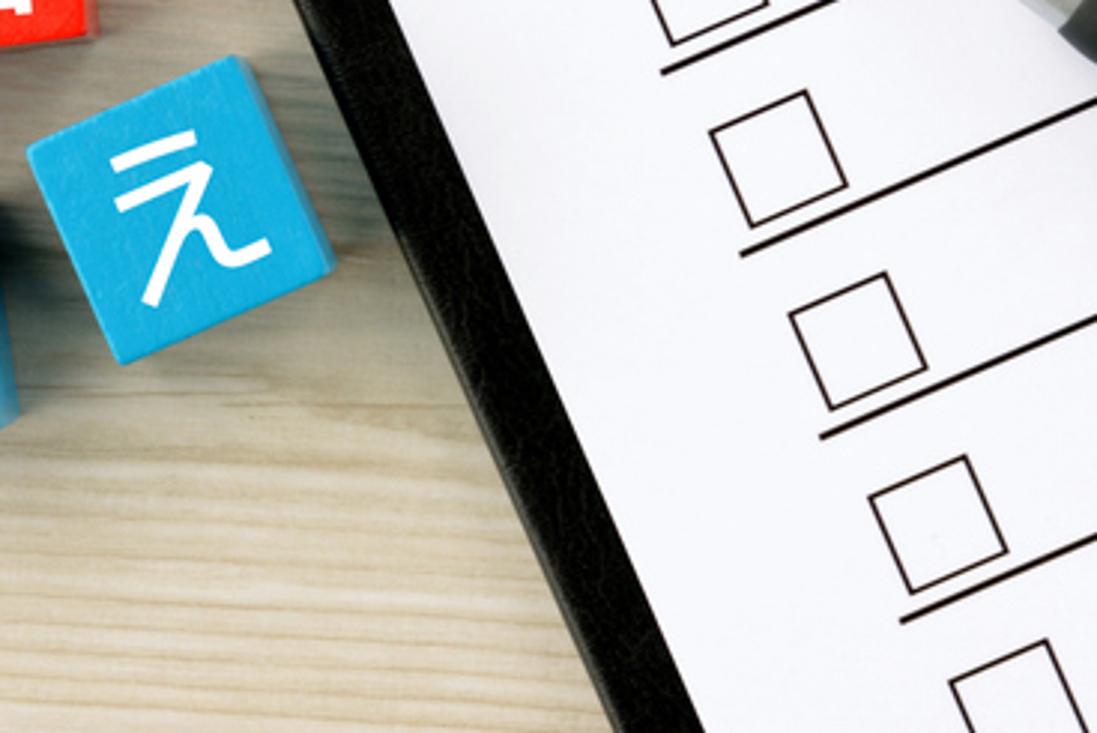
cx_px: 356
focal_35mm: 138
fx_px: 4207
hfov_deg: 14.8
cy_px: 58
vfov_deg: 9.9
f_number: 13
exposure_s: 1/60
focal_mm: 70
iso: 640
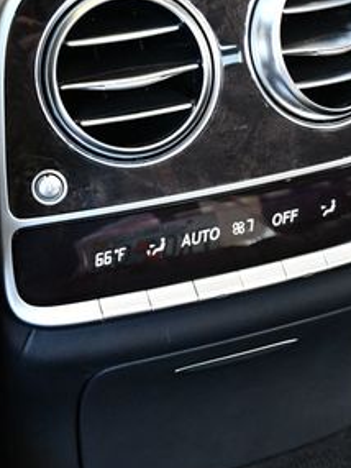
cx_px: 184
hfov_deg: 15.6
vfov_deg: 20.6
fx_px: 1283
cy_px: 179
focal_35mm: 95
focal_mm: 22
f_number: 3.8
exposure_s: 1/125
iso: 2500
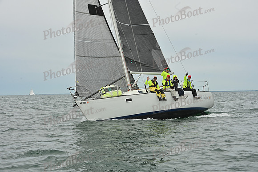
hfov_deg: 26.0
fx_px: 559
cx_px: 129
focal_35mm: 78
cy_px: 86
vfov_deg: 17.5
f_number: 11
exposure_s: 1/800
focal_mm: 78
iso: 320
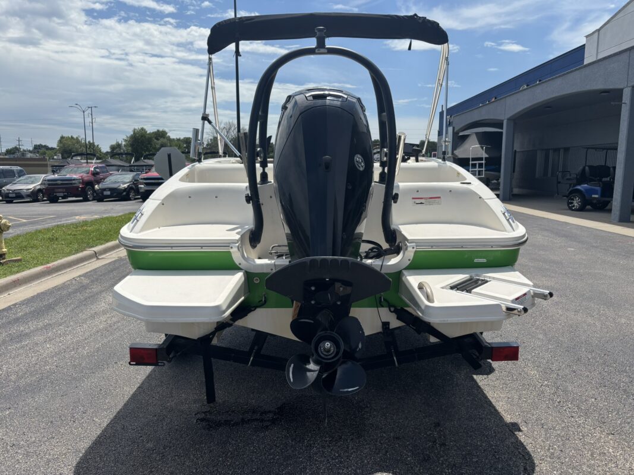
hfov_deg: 67.3
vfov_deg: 53.1
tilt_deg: -9.2
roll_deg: -2.9
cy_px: 238
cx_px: 317
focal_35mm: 26
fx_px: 476
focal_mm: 5.96
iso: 50
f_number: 1.6
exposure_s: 1/5952
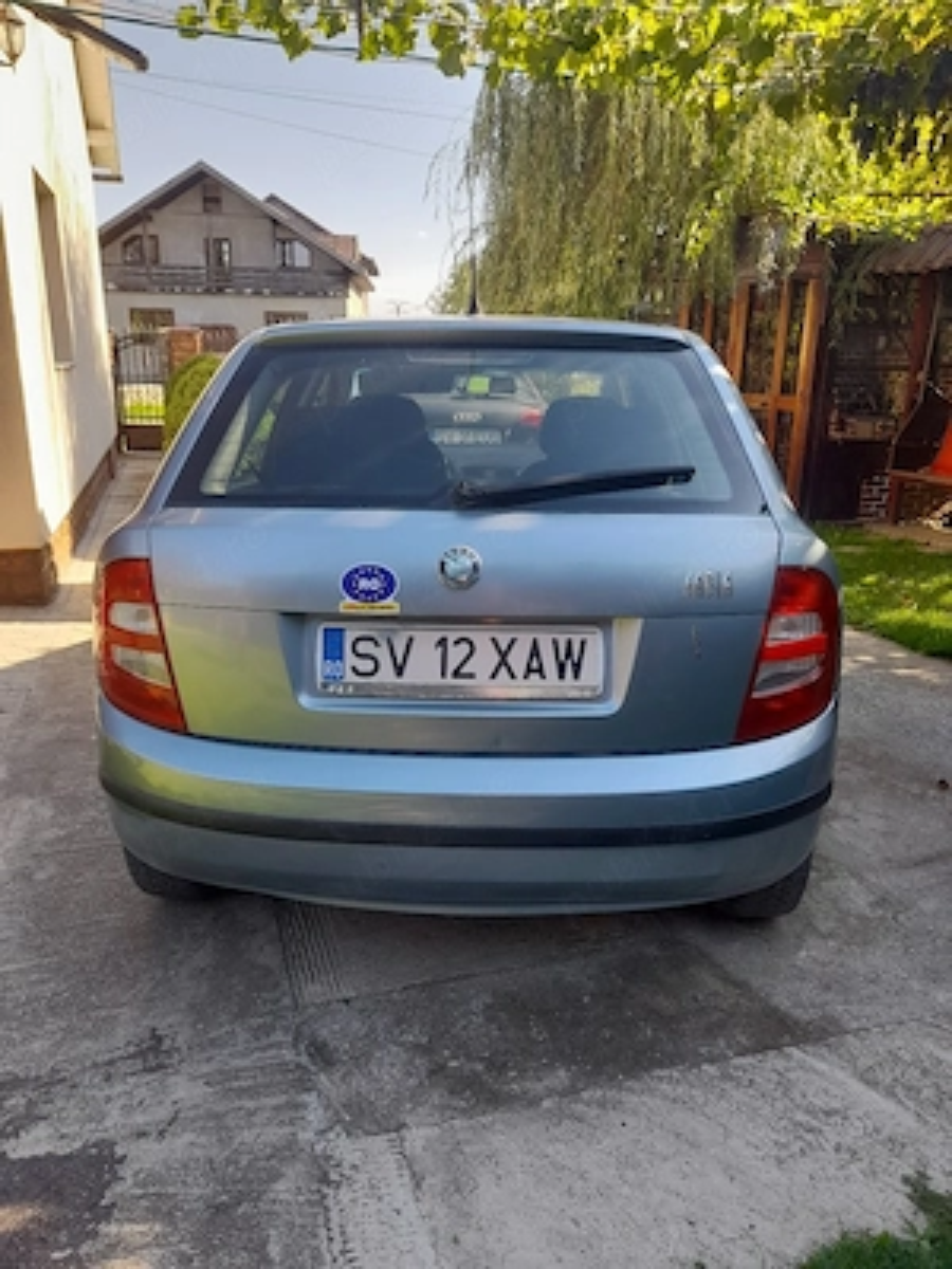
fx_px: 917
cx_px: 476
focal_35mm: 25
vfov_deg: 69.4
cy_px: 634
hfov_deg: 54.9
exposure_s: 1/100
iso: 20
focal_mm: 4.6
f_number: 2
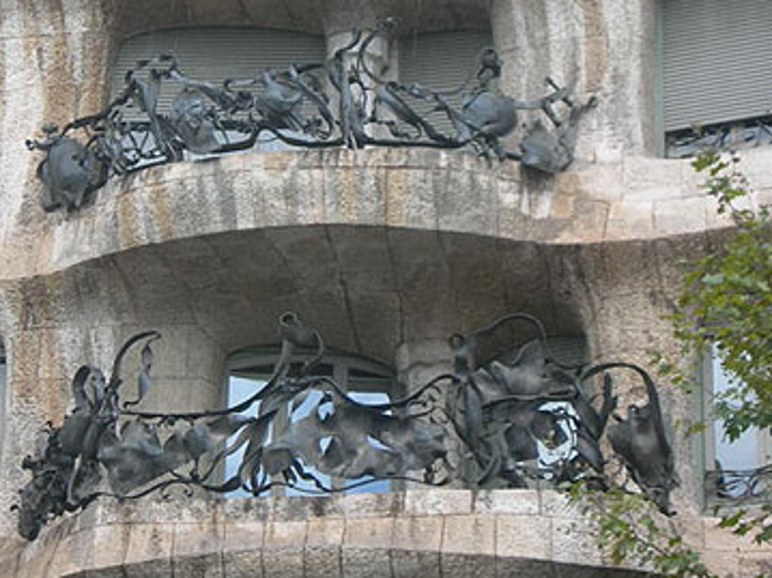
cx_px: 325
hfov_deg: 13.8
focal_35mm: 143
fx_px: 3188
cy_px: 223
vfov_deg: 10.4
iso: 50
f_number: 4.9
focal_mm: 23.4
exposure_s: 1/144
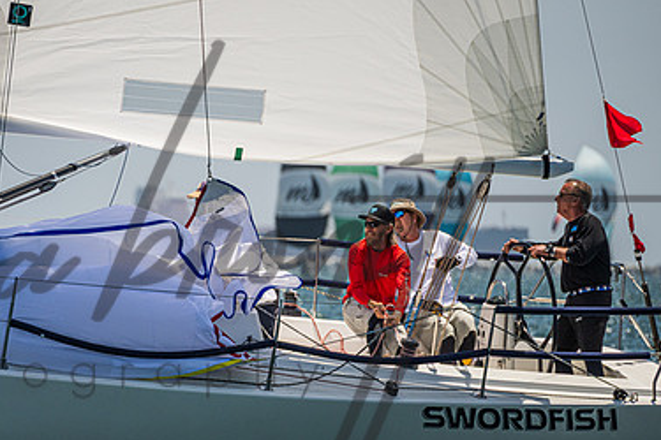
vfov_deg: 2.2
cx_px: 241
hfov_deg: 3.3
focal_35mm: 620
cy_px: 240
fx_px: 11383
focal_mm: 400
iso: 400
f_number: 8
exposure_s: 1/3200
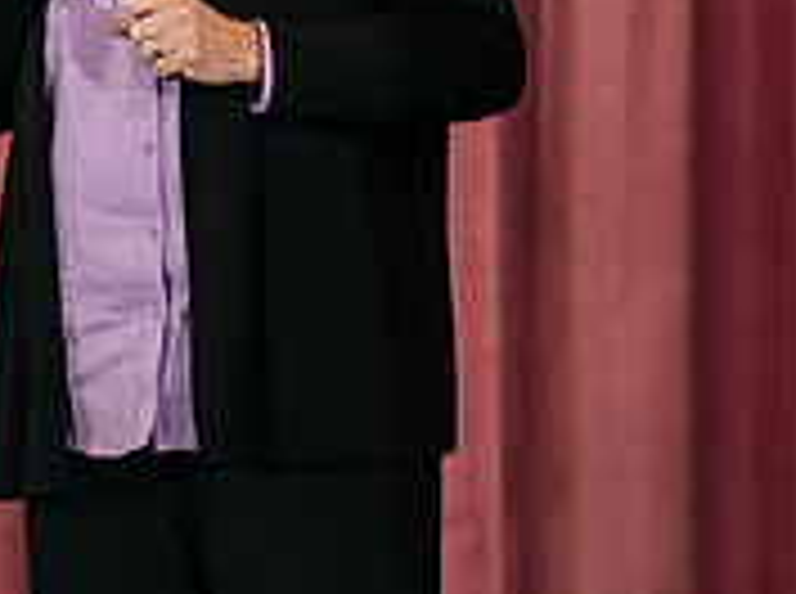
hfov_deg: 3.1
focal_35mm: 632
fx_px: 14503
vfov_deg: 2.3
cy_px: -52
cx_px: 310
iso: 1250
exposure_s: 1/200
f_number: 3.5
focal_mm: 200
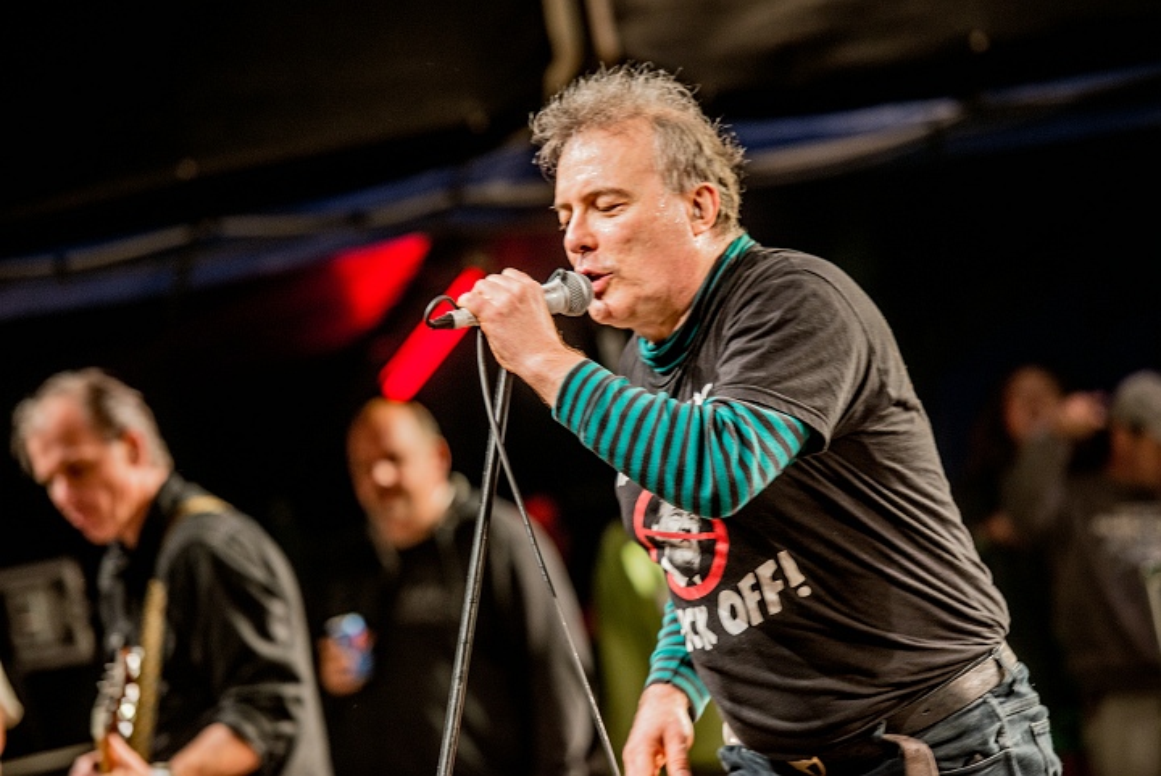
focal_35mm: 160
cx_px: 580
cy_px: 388
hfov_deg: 12.8
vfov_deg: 8.6
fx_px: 5163
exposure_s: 1/100
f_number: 3.2
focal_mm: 160
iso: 640
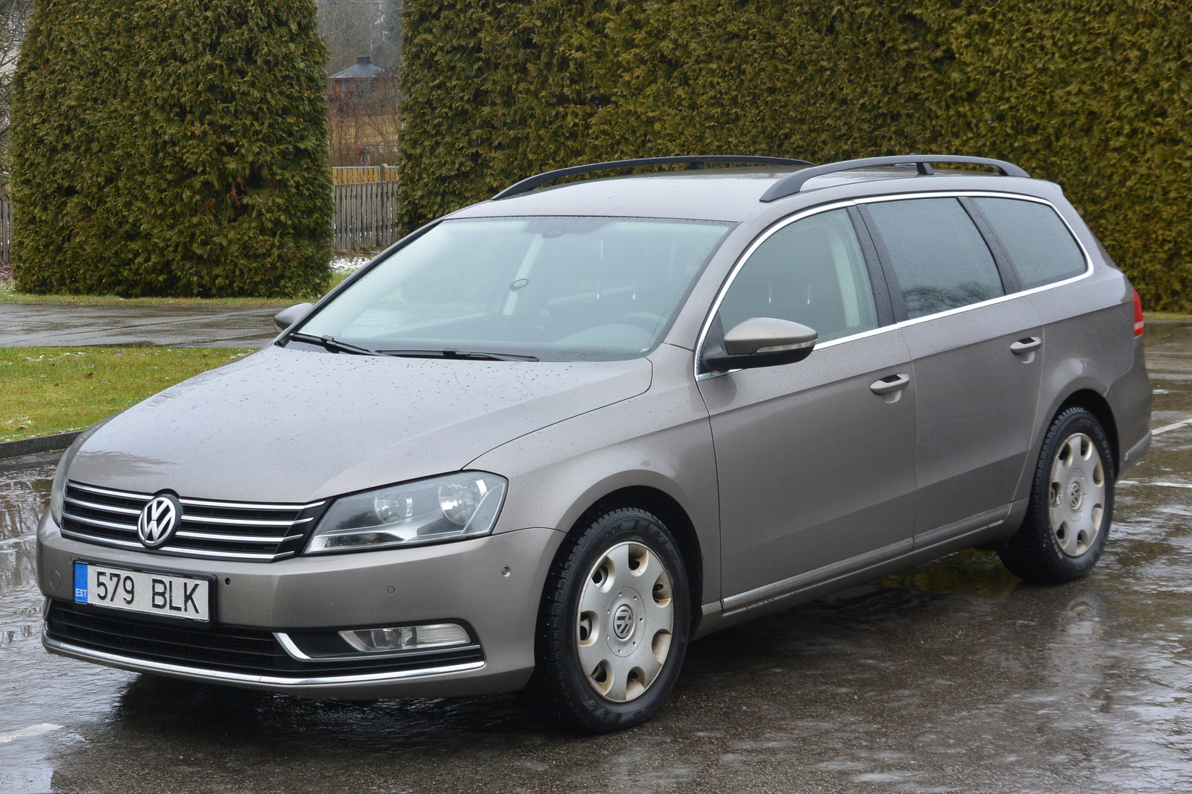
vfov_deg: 16.9
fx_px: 2682
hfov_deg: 25.1
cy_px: 397
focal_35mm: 81
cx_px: 596
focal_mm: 30
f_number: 5
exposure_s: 1/25
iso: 160
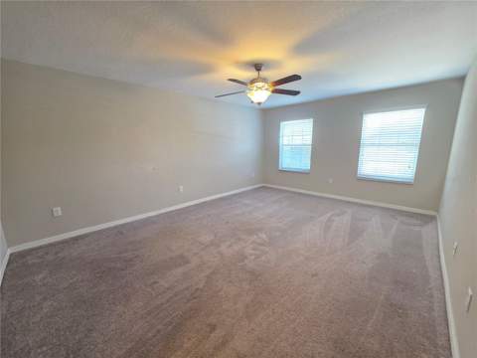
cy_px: 179
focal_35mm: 13
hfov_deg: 106.2
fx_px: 179
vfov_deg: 89.9
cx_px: 238
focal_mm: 2.2
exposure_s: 1/60
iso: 200
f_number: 1.9
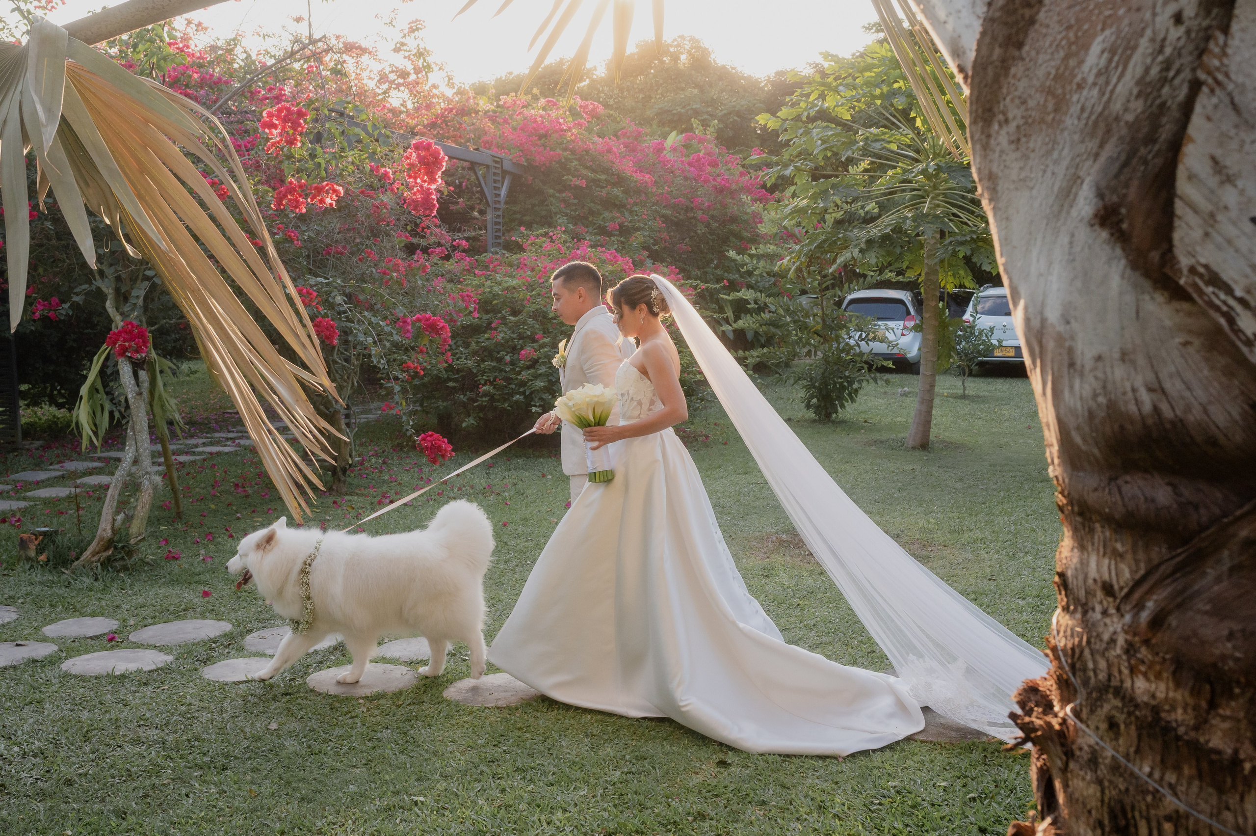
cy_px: 397
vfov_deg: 34.3
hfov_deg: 49.8
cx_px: 630
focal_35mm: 39
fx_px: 1352
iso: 1600
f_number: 9
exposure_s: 1/500
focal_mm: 35
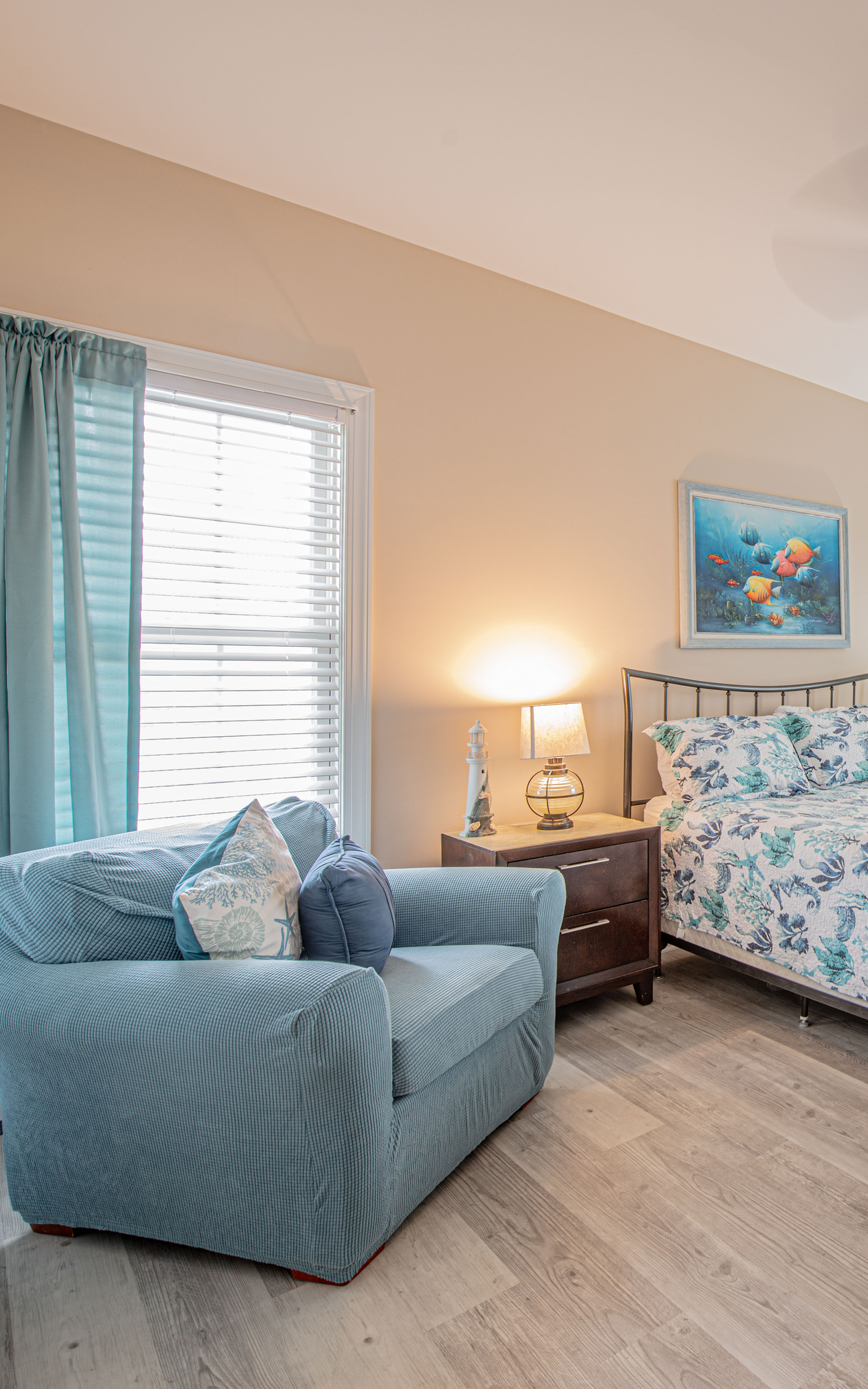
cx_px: 889
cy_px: 686
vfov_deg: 79.6
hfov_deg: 45.4
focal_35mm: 22
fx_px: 833
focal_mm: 14
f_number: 9
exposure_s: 2.5
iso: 64
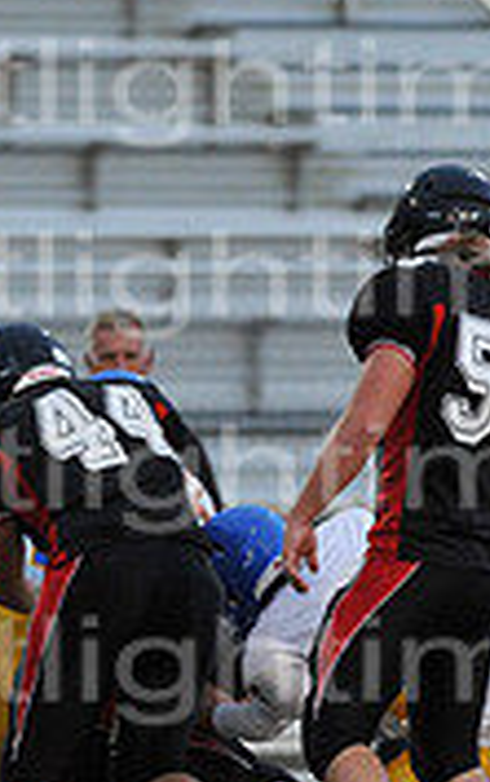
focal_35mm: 1000
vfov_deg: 2.1
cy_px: 574
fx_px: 21315
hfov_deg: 1.3
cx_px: 296
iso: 2500
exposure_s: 1/500
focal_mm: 300
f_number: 4
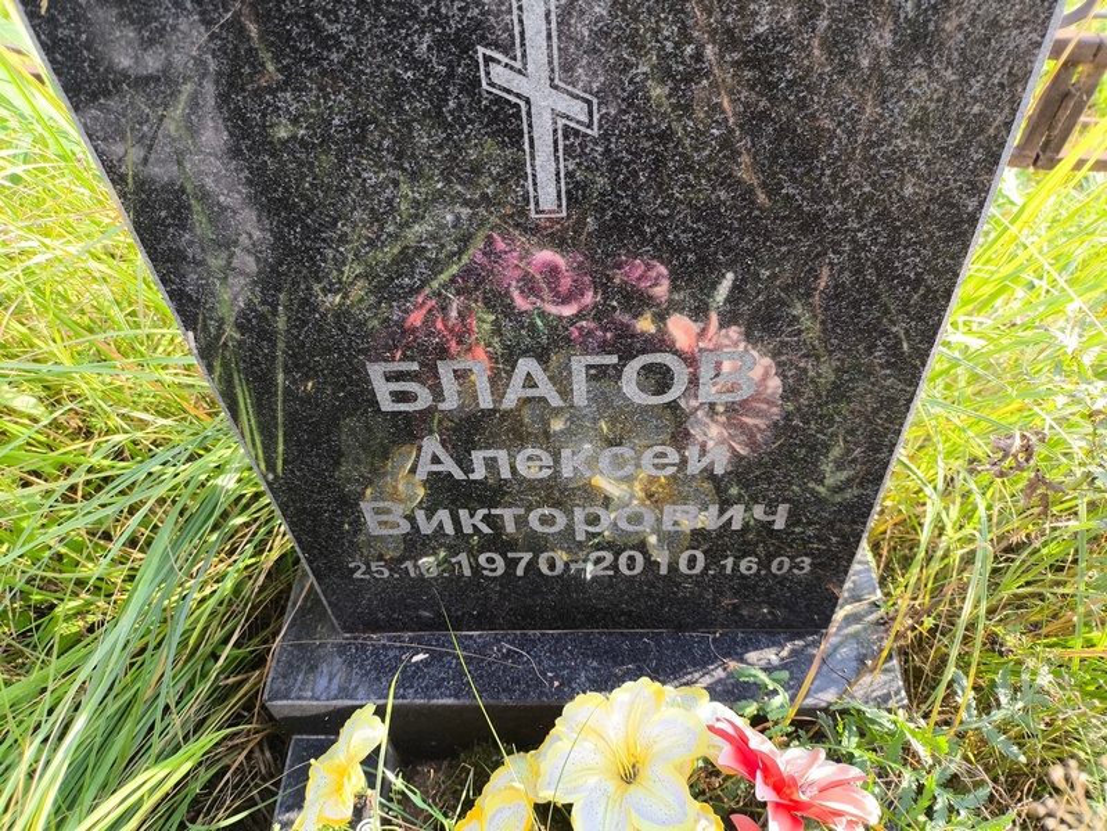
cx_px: 554
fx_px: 800
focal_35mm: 25
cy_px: 416
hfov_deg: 69.4
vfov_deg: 54.9
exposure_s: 1/106
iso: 50
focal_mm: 4.71
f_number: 1.7
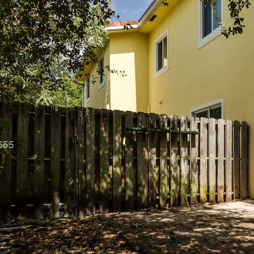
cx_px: 236
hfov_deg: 44.5
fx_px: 274
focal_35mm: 33
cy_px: 146
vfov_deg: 49.6
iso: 100
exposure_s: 1/250
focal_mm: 12
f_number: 5
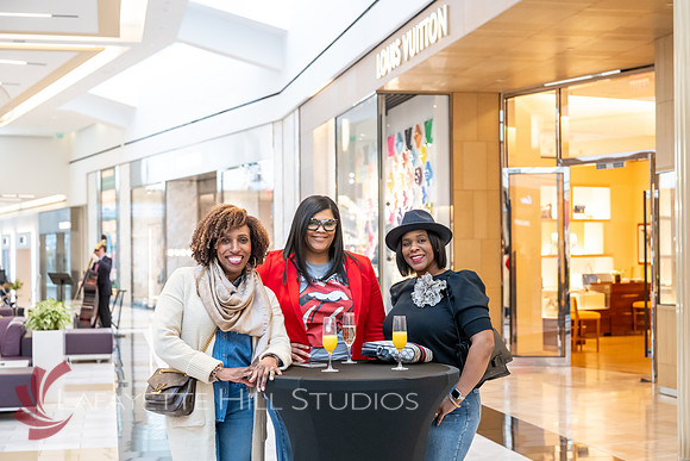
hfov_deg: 32.6
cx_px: 368
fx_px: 1178
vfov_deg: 22.1
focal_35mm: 61
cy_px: 241
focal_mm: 57
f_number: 4
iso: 3200
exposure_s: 1/250
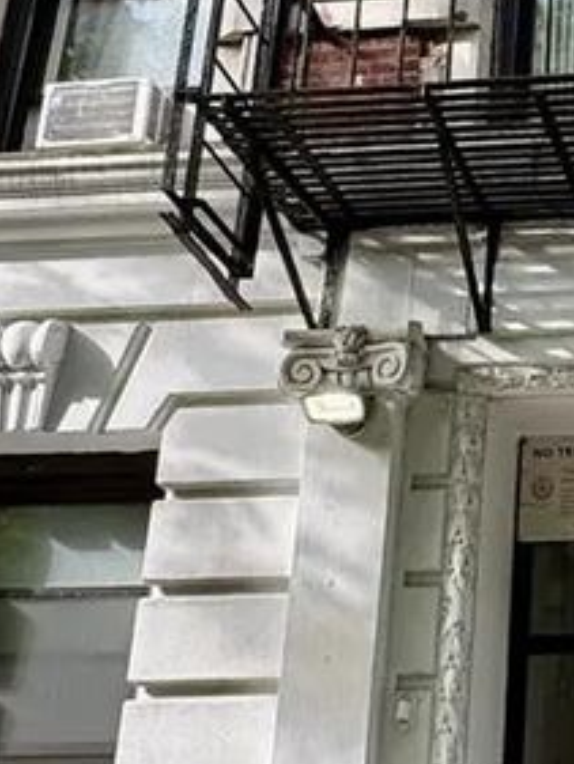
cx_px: 756
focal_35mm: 68
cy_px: 358
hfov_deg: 19.8
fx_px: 1502
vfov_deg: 28.5
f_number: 2.2
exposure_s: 1/264
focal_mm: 2.22
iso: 40
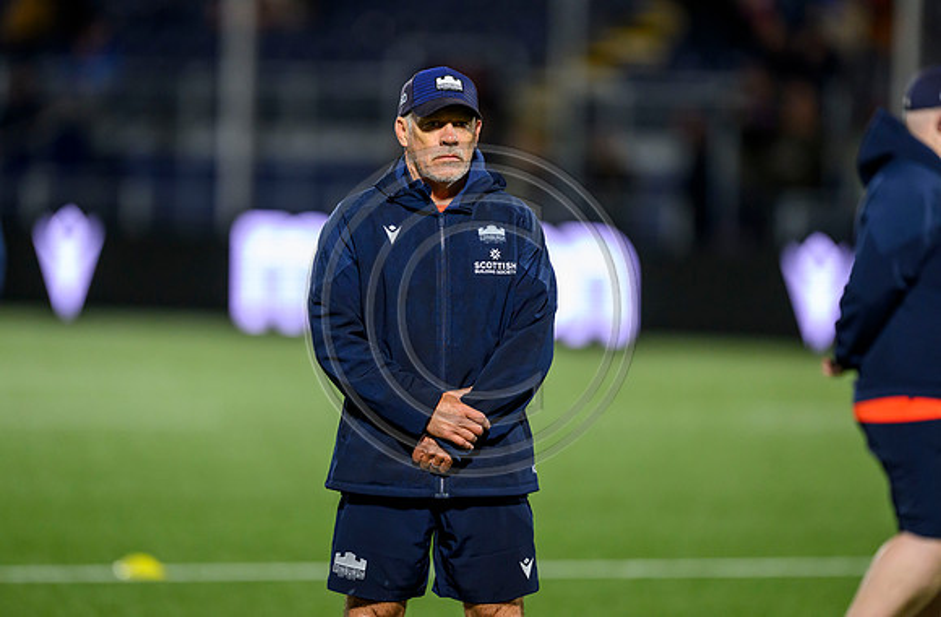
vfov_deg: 3.2
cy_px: 289
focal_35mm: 421
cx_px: 448
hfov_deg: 4.9
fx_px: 10948
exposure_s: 1/640
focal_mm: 400
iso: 5000
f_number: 2.8
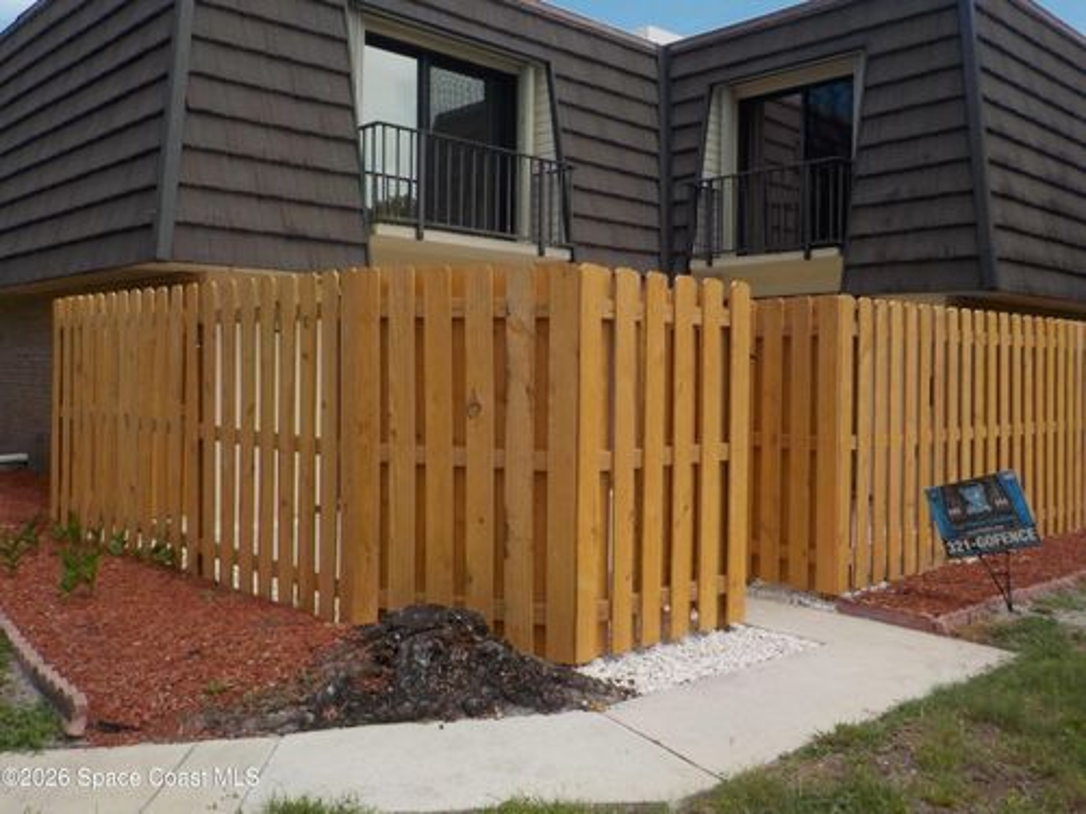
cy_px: 407
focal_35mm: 30
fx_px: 941
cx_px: 543
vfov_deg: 46.8
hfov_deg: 60.0
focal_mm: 4.1
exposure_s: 1/1250
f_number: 3.3
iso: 125
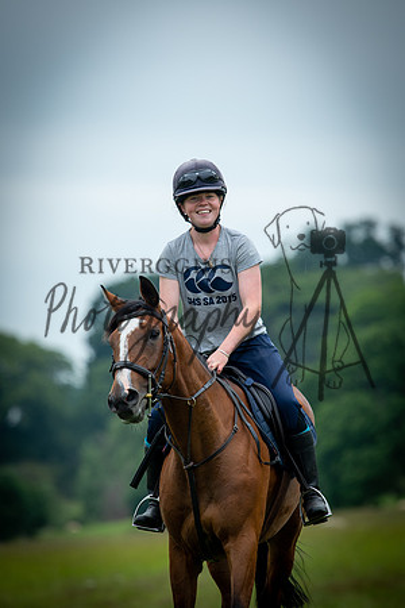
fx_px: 7593
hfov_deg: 3.1
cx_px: 202
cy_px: 304
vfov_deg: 4.6
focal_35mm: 450
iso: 220
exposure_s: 1/800
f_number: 5
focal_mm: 300
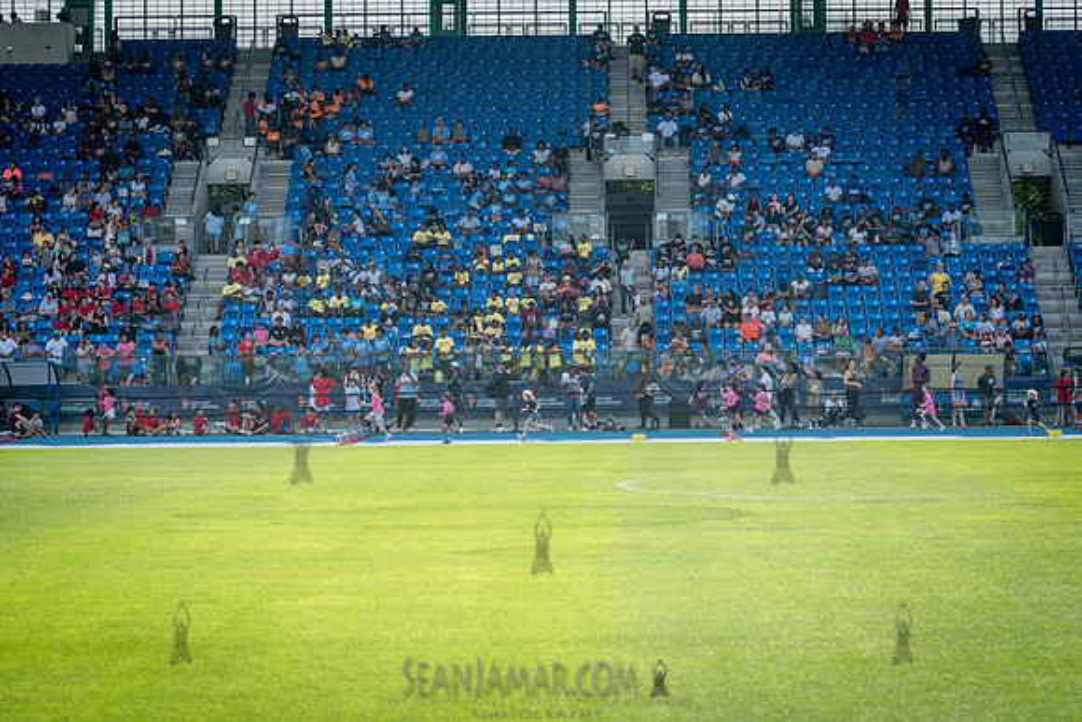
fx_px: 4191
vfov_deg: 9.8
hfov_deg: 14.7
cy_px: 411
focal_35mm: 139
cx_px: 621
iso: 160
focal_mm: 120
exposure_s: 1/400
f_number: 4
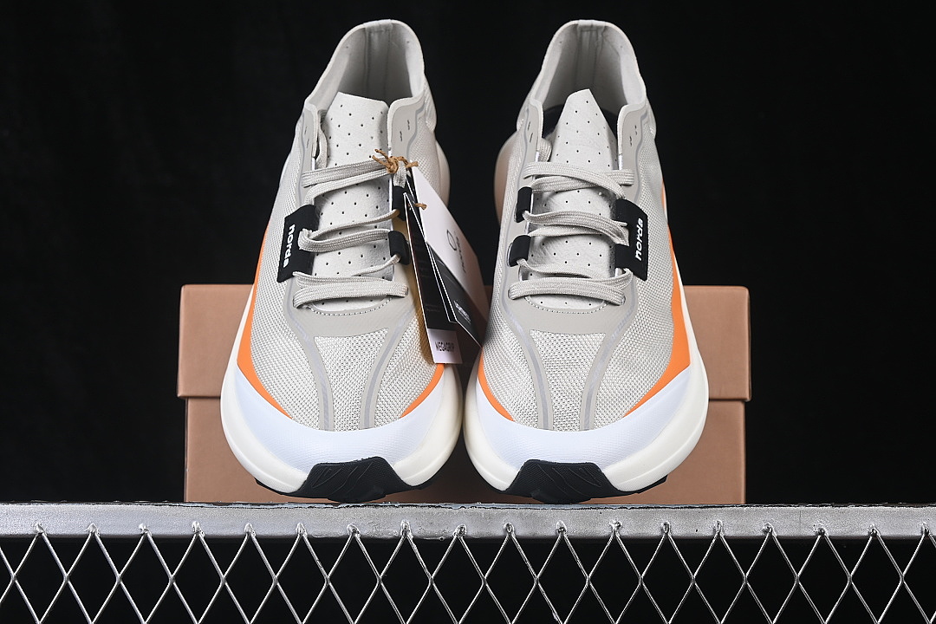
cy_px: 312
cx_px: 468
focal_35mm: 75
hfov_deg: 27.0
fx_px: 1950
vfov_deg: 18.2
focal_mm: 50
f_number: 8
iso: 160
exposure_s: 1/60
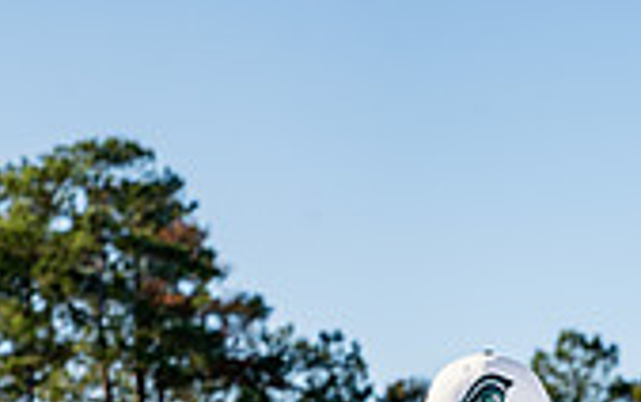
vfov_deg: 6.7
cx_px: 467
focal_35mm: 190
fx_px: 3322
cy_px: 827
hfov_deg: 11.0
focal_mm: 70
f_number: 6.3
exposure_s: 1/250
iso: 100
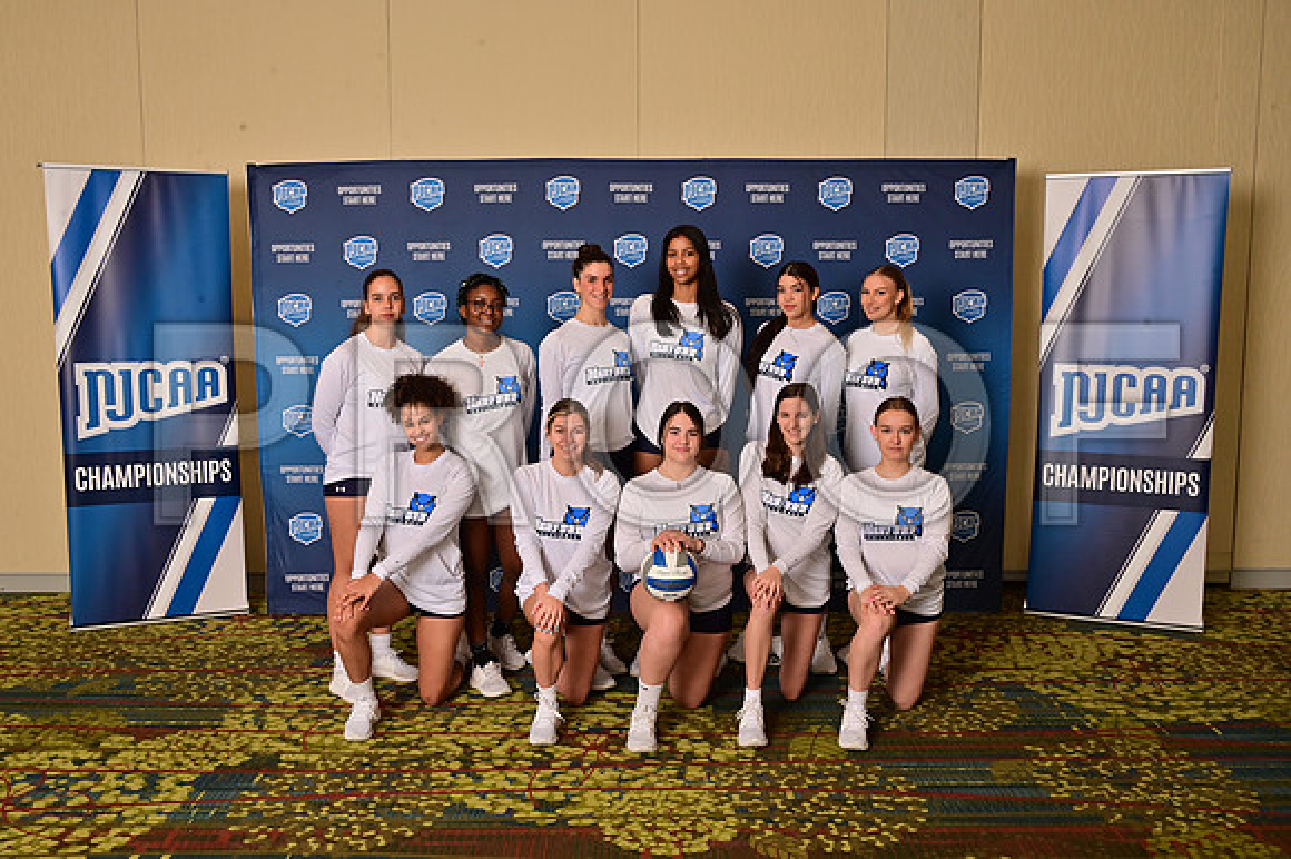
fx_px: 1183
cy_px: 430
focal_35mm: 33
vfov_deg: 39.9
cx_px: 646
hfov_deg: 57.3
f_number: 13
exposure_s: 1/125
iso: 400
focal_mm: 33
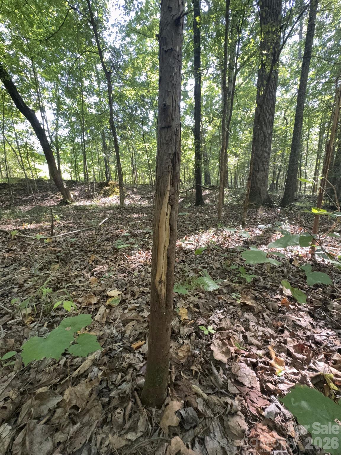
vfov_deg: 102.1
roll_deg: +2.3
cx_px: 170
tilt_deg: -12.0
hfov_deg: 85.7
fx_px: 184
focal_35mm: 14
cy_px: 228
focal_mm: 2.22
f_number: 2.2
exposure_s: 1/99
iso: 125
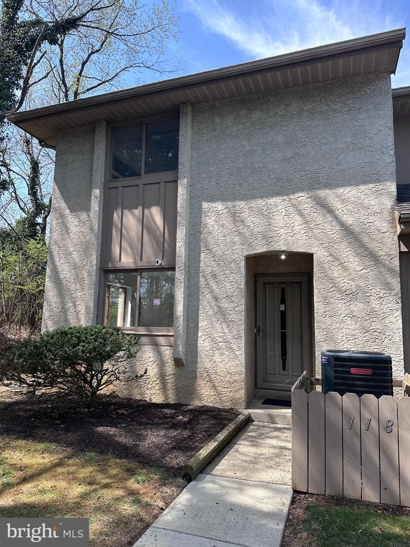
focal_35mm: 24
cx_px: 205
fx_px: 379
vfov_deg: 71.6
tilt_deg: +9.2
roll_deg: -2.2
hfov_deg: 56.8
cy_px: 274
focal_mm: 6.86
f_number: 1.78
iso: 80
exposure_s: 1/1613
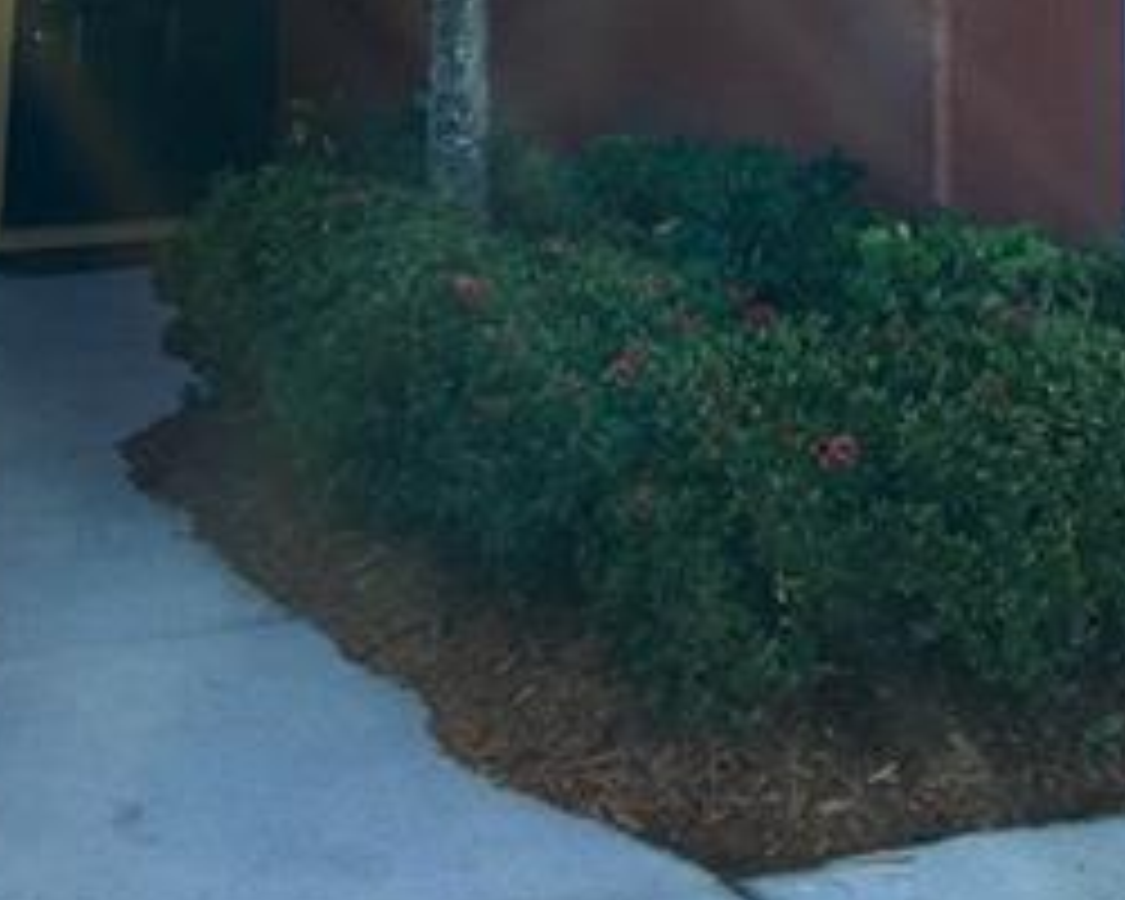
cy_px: -513
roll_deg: +0.8
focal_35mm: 87
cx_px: 940
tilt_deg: +8.8
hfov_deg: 21.6
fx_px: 2897
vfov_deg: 16.0
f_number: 2.2
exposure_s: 1/425
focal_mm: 4.15
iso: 25
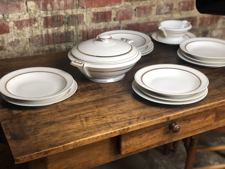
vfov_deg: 28.0
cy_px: 84
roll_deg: -0.4
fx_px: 338
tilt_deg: -26.7
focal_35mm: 52
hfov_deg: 36.8
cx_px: 112
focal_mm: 6
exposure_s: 1/50
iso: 80
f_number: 2.4
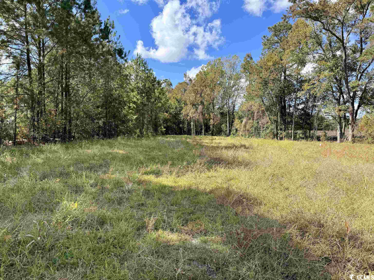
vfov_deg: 56.8
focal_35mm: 24
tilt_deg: -3.8
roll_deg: -1.7
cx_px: 187
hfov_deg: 71.6
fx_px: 259
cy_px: 140
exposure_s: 1/2331
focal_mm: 6.86
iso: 80
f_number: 1.78
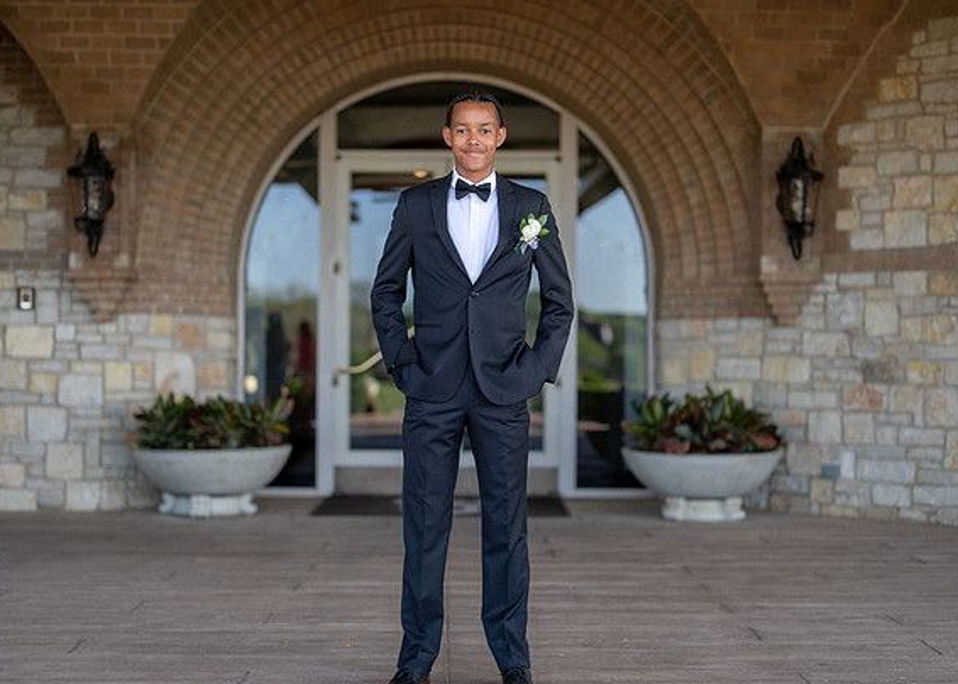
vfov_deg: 24.9
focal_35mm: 57
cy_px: 339
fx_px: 1550
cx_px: 460
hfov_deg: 34.3
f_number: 1.3
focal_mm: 50
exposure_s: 1/1250
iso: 160
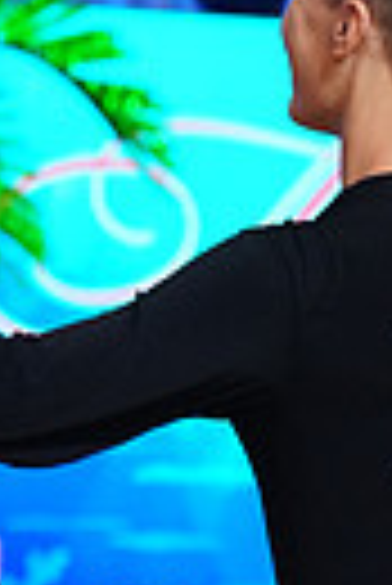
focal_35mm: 436
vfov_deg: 4.7
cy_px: 824
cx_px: 97
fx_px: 7102
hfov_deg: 3.2
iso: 2000
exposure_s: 1/400
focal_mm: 98
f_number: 4
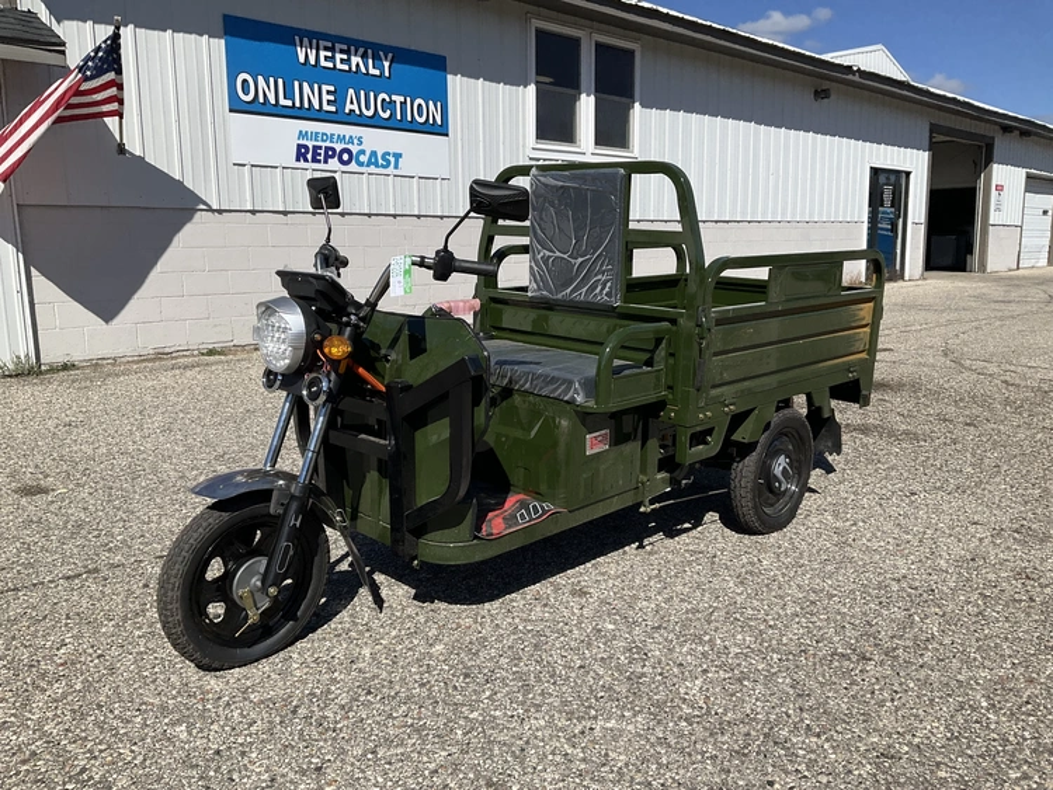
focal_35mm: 29
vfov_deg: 48.3
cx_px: 526
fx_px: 882
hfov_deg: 61.6
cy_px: 395
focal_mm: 3
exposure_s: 1/3125
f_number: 1.8
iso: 25
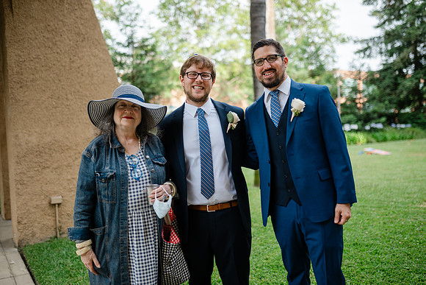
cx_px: 213
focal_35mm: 35
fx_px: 414
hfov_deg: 54.4
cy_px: 142
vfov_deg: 37.9
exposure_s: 1/1250
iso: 110
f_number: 1.4
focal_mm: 35
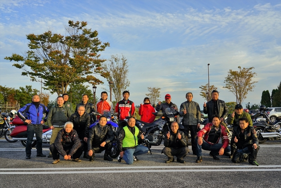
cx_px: 140
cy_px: 94
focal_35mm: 30
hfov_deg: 61.9
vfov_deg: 43.6
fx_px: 234
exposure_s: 1/100
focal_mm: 30
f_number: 9
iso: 100
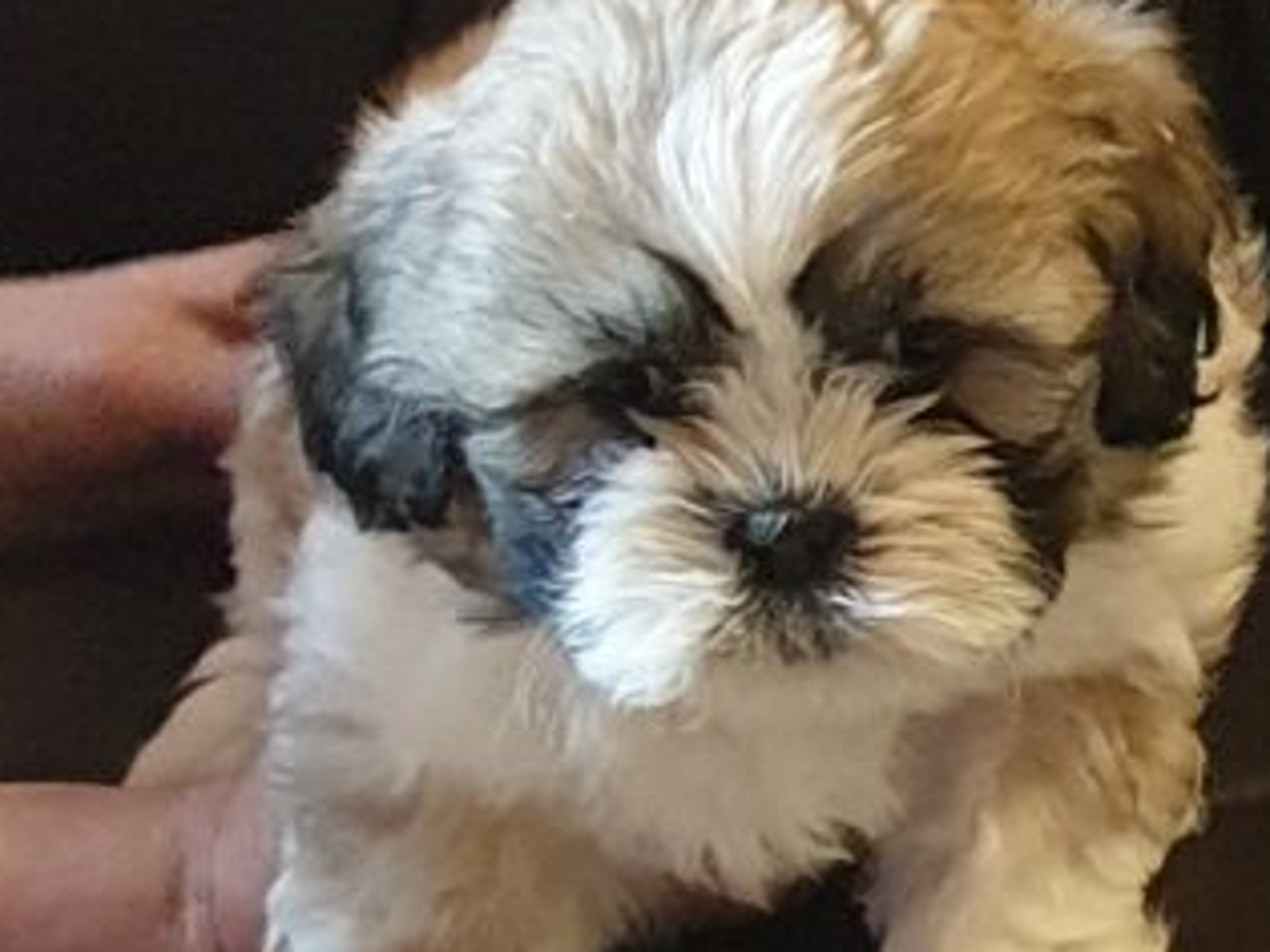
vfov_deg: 42.9
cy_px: 496
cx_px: 714
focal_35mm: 33
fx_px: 1210
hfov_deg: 55.2
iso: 800
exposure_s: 1/50
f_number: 1.5
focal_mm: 4.3
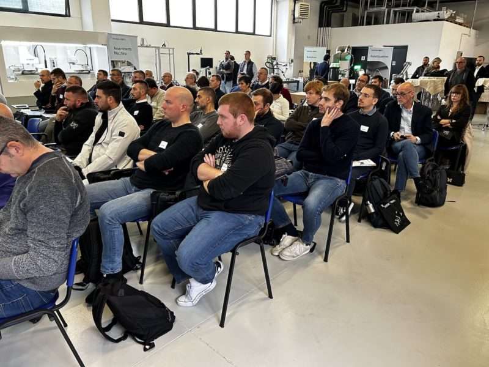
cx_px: 244
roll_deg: -0.5
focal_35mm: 26
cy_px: 184
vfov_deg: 53.1
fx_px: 367
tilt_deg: -17.7
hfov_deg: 67.3
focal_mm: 5.7
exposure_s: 1/50
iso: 200
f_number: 1.5
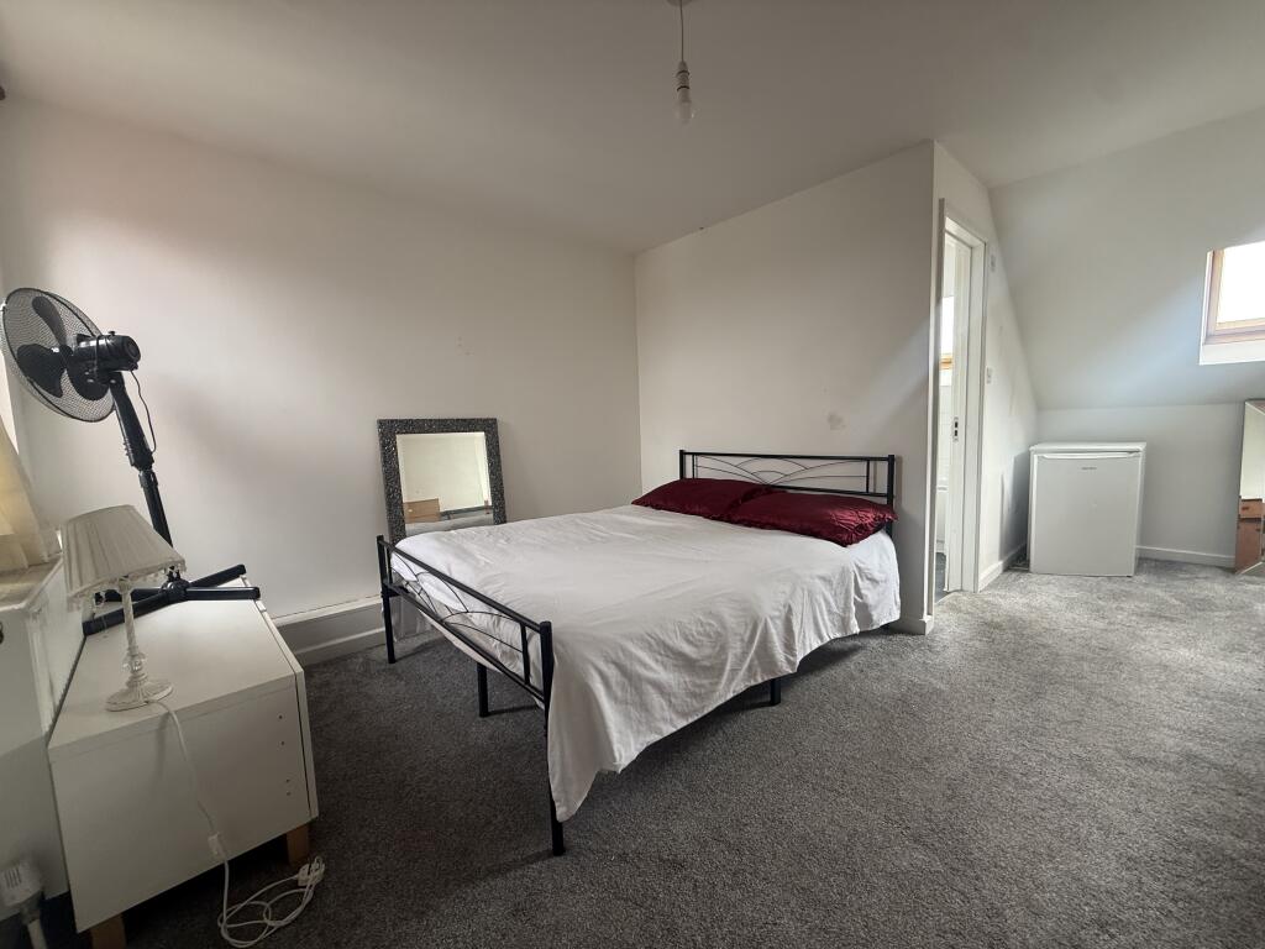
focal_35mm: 14
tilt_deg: -5.8
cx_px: 632
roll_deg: +2.3
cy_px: 474
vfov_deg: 85.7
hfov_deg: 102.1
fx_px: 512
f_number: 2.2
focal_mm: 2.22
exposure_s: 1/99
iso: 160
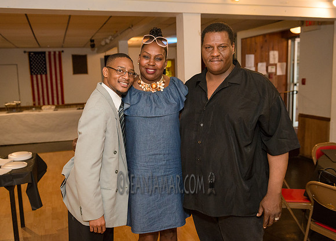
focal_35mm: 36
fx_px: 340
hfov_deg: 52.6
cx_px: 161
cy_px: 121
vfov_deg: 39.0
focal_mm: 31
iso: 2000
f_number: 3.5
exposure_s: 1/400
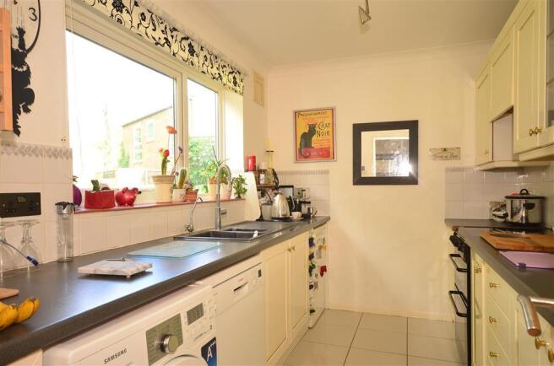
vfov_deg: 52.9
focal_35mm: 24
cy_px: 183
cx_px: 277
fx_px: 368
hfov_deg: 73.9
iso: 200
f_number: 5
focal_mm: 16
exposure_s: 1/20
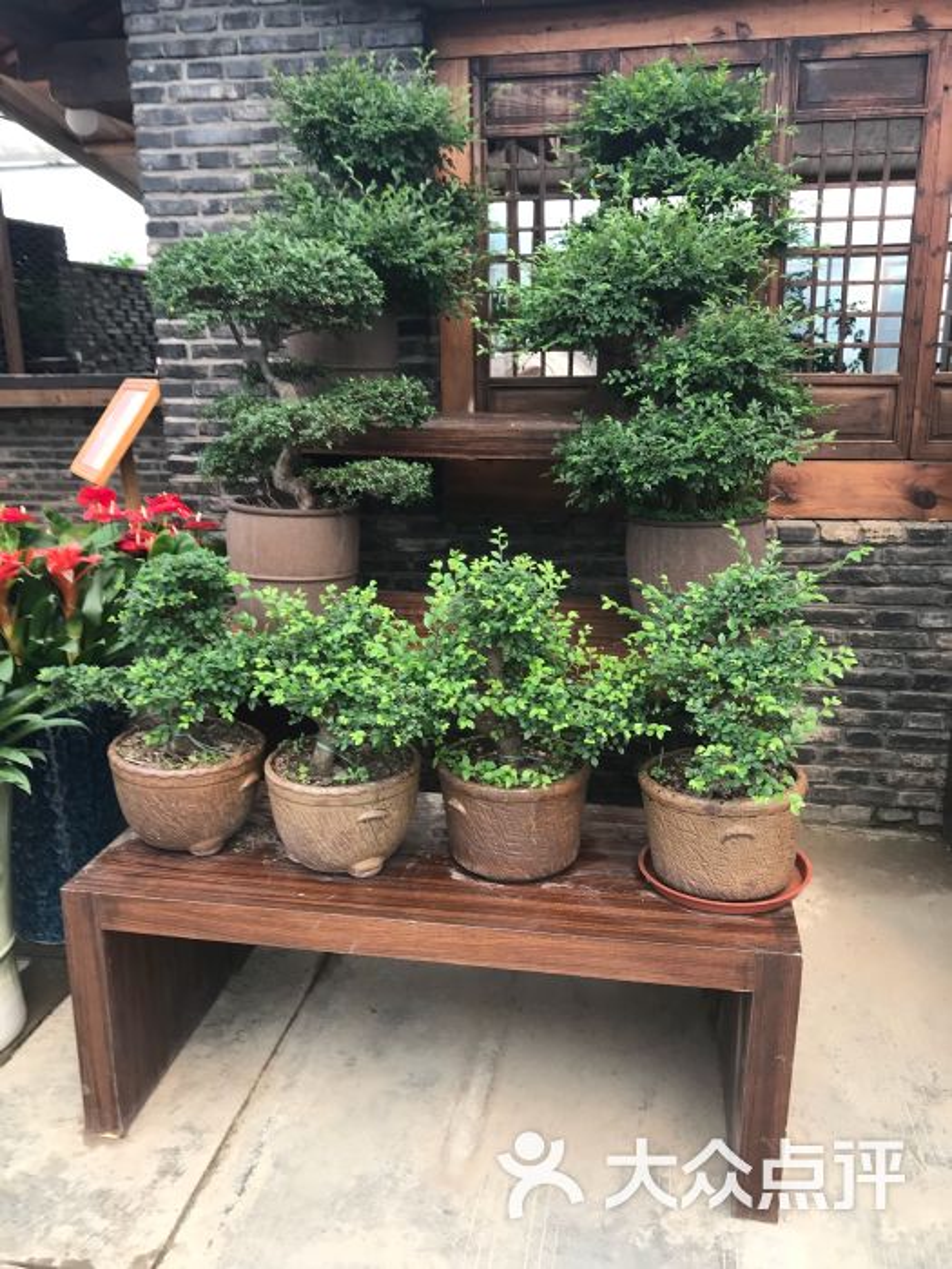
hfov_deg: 49.7
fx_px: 1027
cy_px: 634
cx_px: 476
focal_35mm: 28
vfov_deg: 63.4
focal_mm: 3.99
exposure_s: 1/100
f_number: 1.8
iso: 25
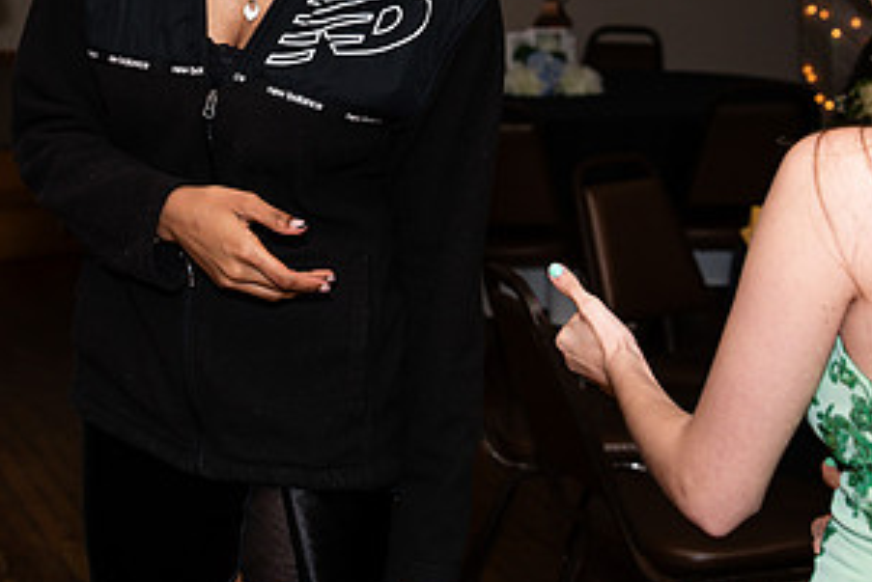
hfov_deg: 19.8
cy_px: 51
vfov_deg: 13.3
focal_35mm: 102
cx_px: 188
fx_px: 2472
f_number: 5
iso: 400
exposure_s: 1/250
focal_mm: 53
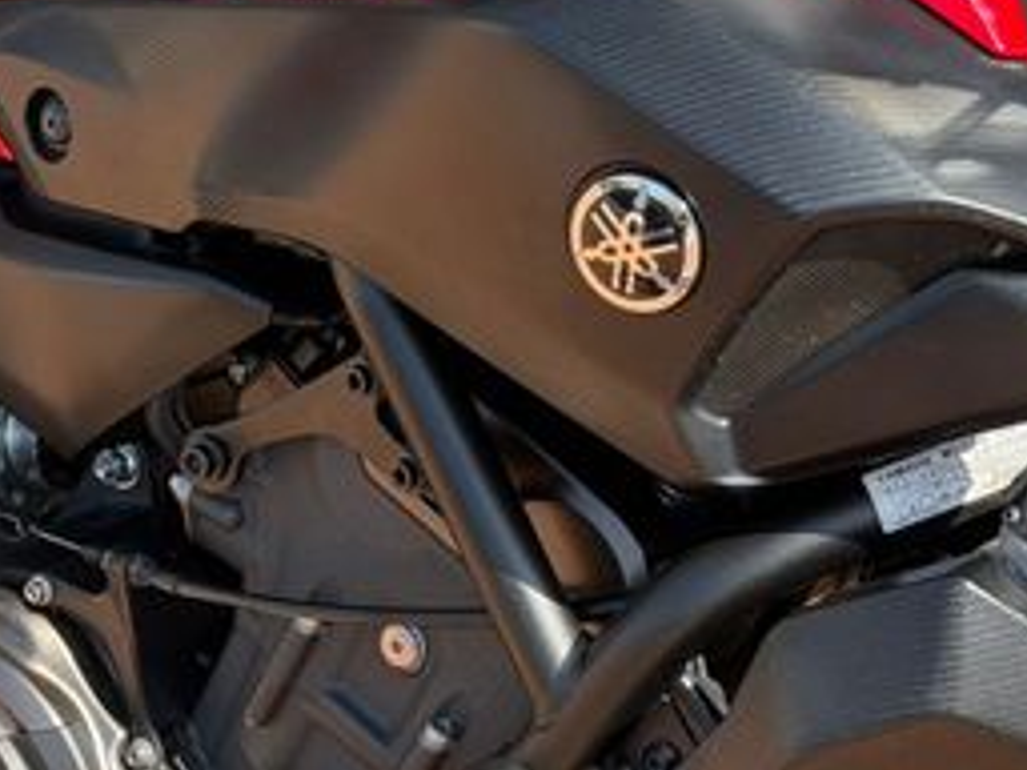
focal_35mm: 120
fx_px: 3560
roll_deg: +3.3
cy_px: 774
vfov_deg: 12.2
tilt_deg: -32.8
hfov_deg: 16.1
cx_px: 48
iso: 80
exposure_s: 1/1456
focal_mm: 6.76
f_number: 1.78
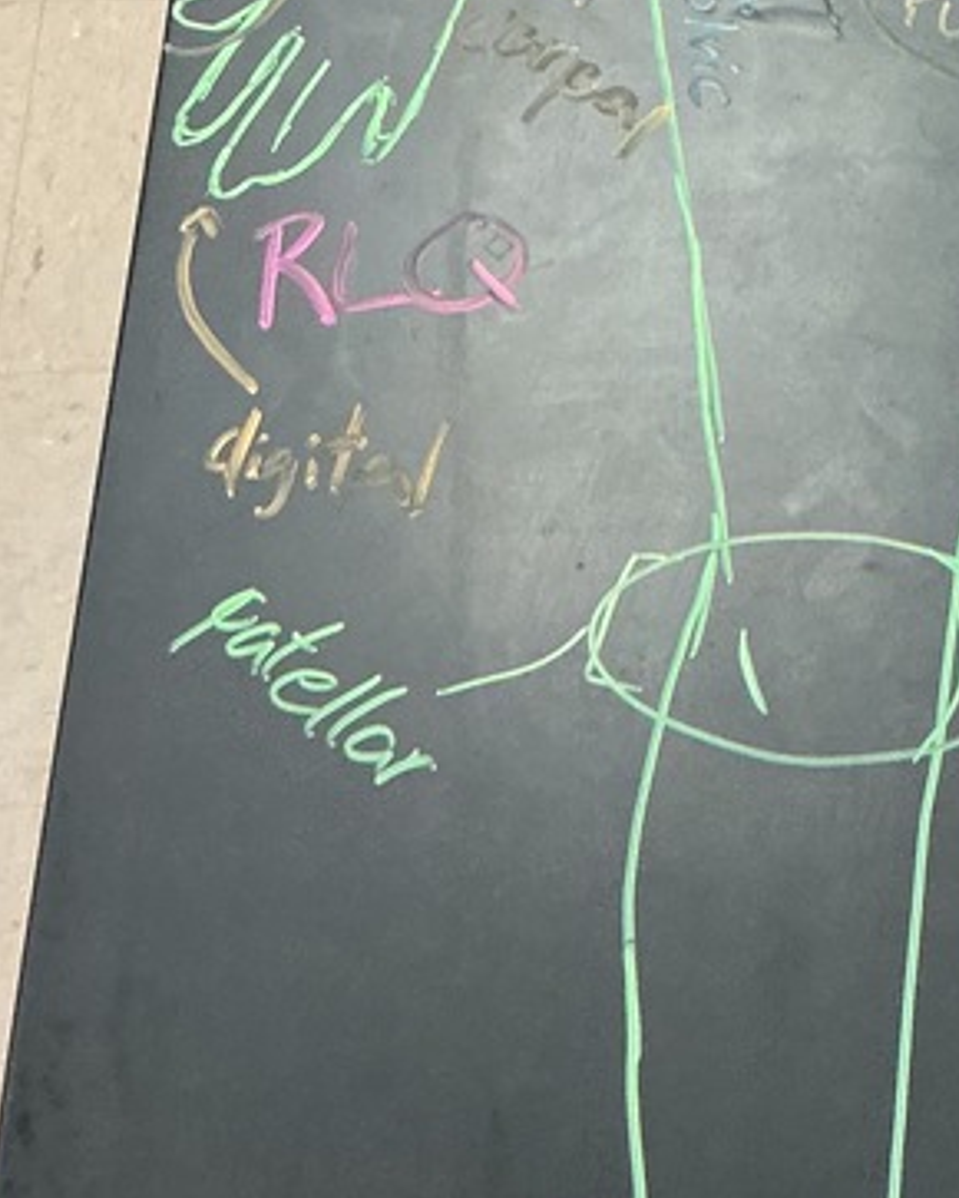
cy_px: 222
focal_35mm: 80
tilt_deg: -62.3
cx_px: 1075
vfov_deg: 23.5
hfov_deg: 18.4
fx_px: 2836
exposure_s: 1/60
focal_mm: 3
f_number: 1.8
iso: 200
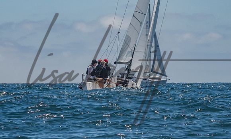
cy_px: 83
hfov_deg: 8.2
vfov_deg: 5.0
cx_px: 109
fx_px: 1611
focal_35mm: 258
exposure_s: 1/1600
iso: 640
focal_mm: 150
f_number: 14
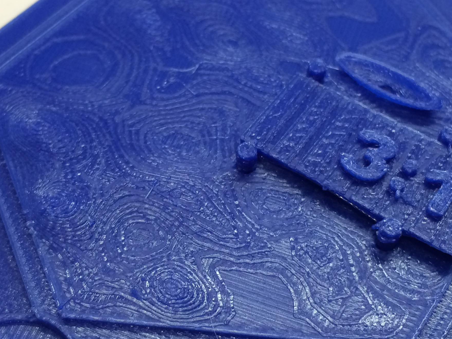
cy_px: 192
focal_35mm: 54
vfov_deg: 27.0
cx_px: 230
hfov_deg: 35.5
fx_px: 705
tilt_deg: -53.5
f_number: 2.2
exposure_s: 1/30
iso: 100
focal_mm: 4.15
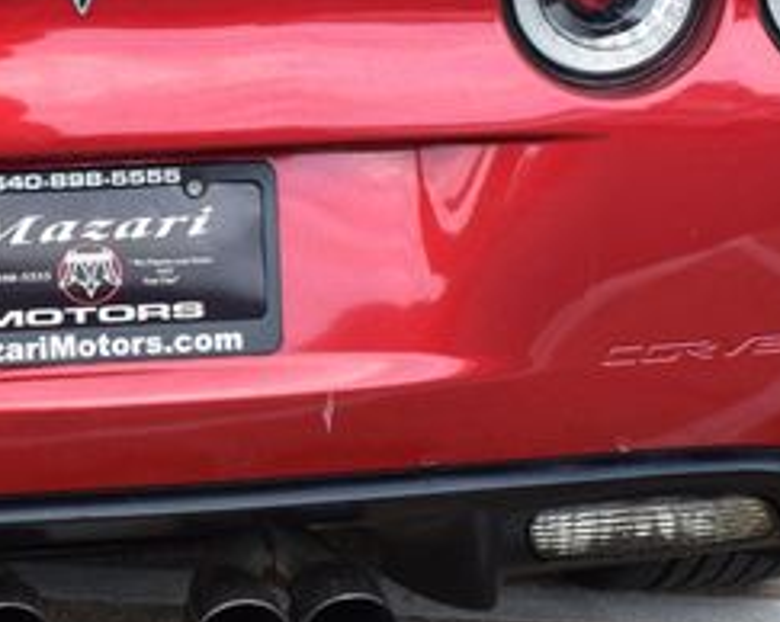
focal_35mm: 89
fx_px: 2053
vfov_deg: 17.2
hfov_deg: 21.1
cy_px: 398
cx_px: 96
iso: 400
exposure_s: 1/60
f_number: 8
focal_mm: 24
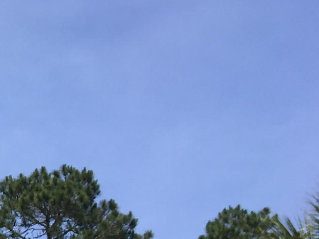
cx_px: -423
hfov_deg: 11.8
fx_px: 1280
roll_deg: -1.6
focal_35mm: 139
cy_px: 494
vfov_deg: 9.8
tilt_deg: +3.1
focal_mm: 4.15
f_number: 2.2
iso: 25
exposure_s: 1/1876
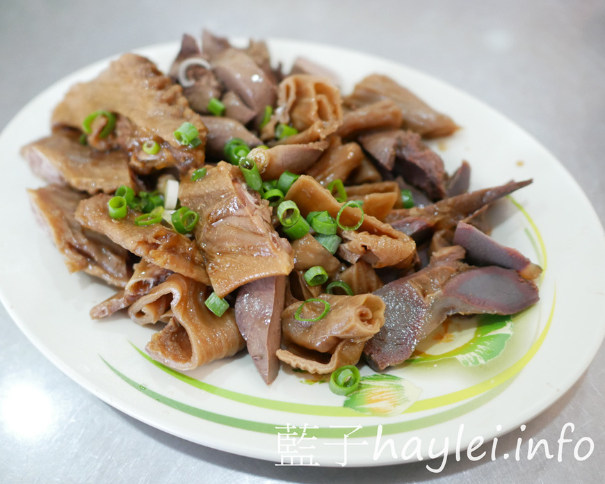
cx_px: 291
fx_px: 573
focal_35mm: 32
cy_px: 238
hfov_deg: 55.6
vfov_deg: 45.8
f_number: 1.7
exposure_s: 1/60
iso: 1600
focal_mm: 15
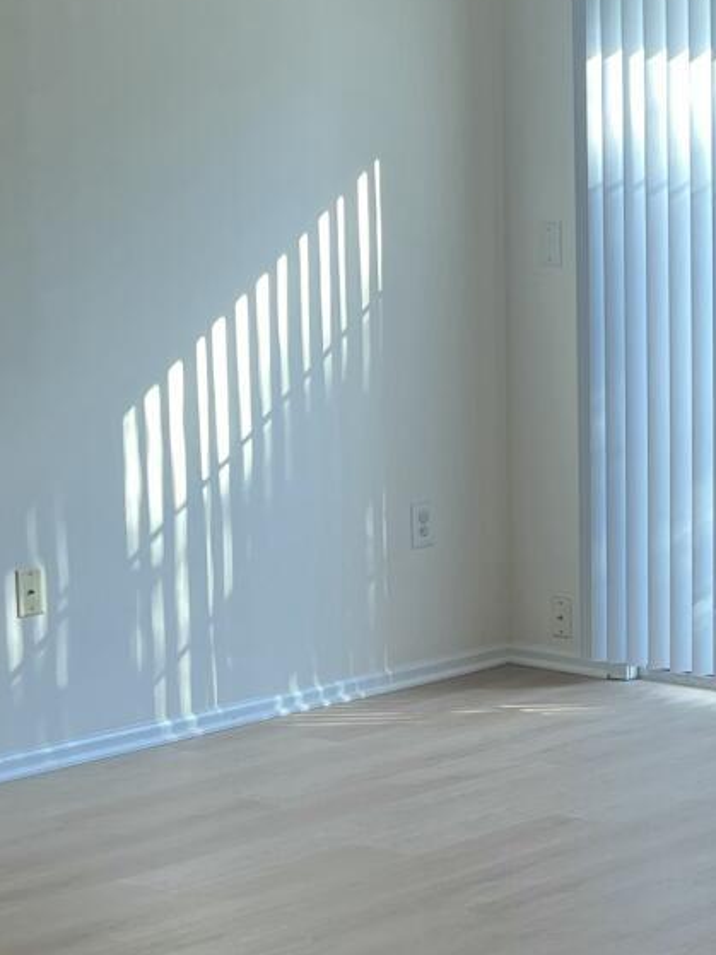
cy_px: 425
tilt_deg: -6.4
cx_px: 1268
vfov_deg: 21.1
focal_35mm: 93
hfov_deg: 14.2
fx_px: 2566
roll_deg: +0.1
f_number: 1.6
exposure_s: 1/120
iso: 64
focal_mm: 5.1
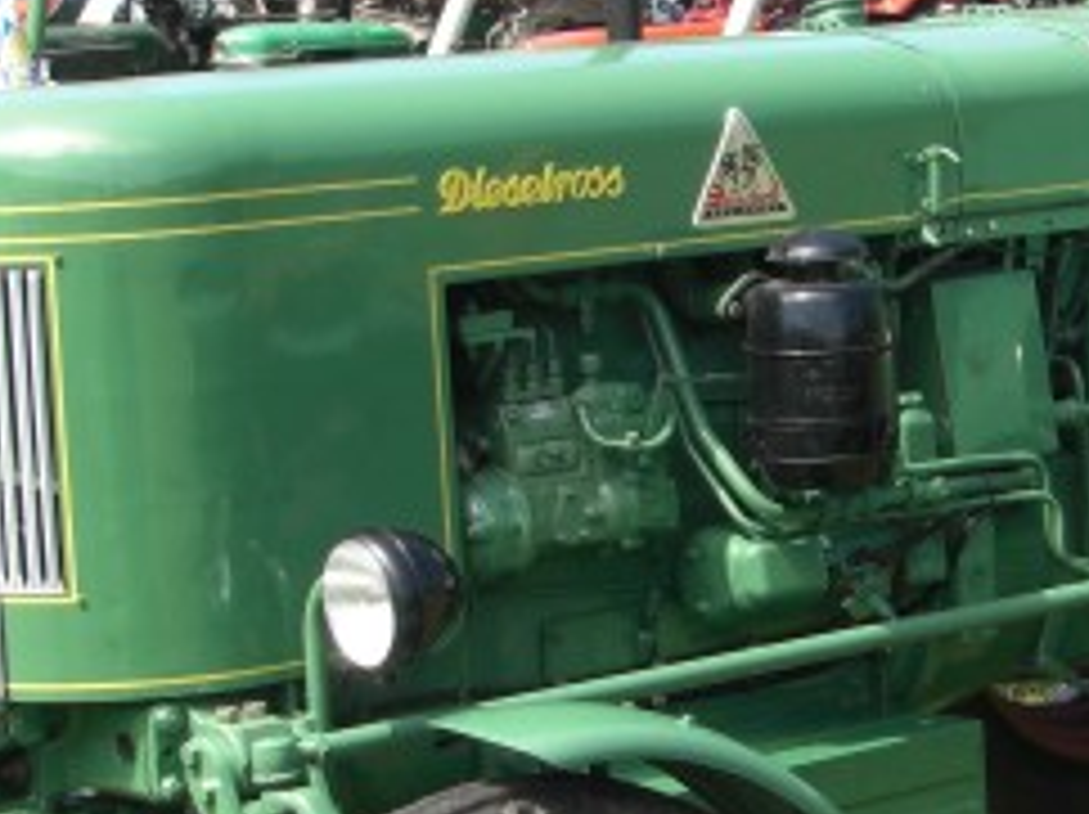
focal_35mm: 110
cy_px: 533
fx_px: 3457
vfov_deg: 13.4
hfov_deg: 17.8
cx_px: 846
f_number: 3.4
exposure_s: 1/250
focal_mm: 6.3
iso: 64
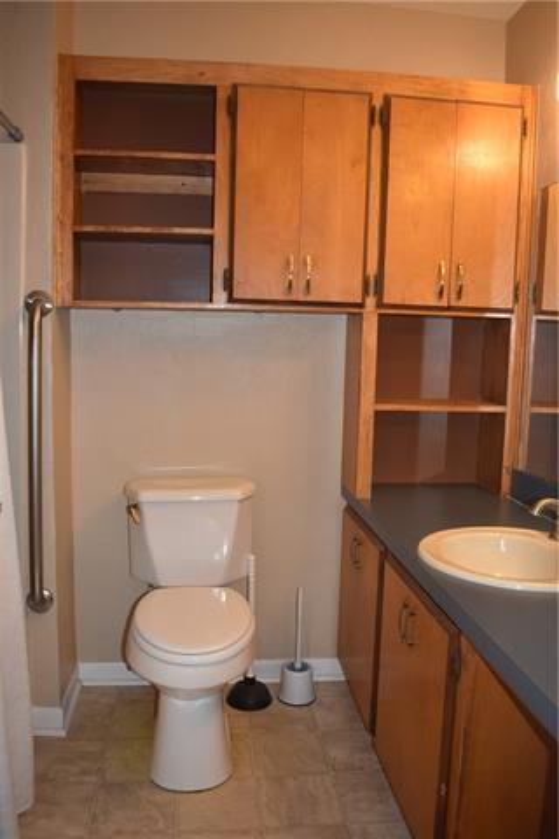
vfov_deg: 61.9
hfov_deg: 43.6
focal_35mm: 30
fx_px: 699
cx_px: 280
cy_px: 420
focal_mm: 20
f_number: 4
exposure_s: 1/80
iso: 800
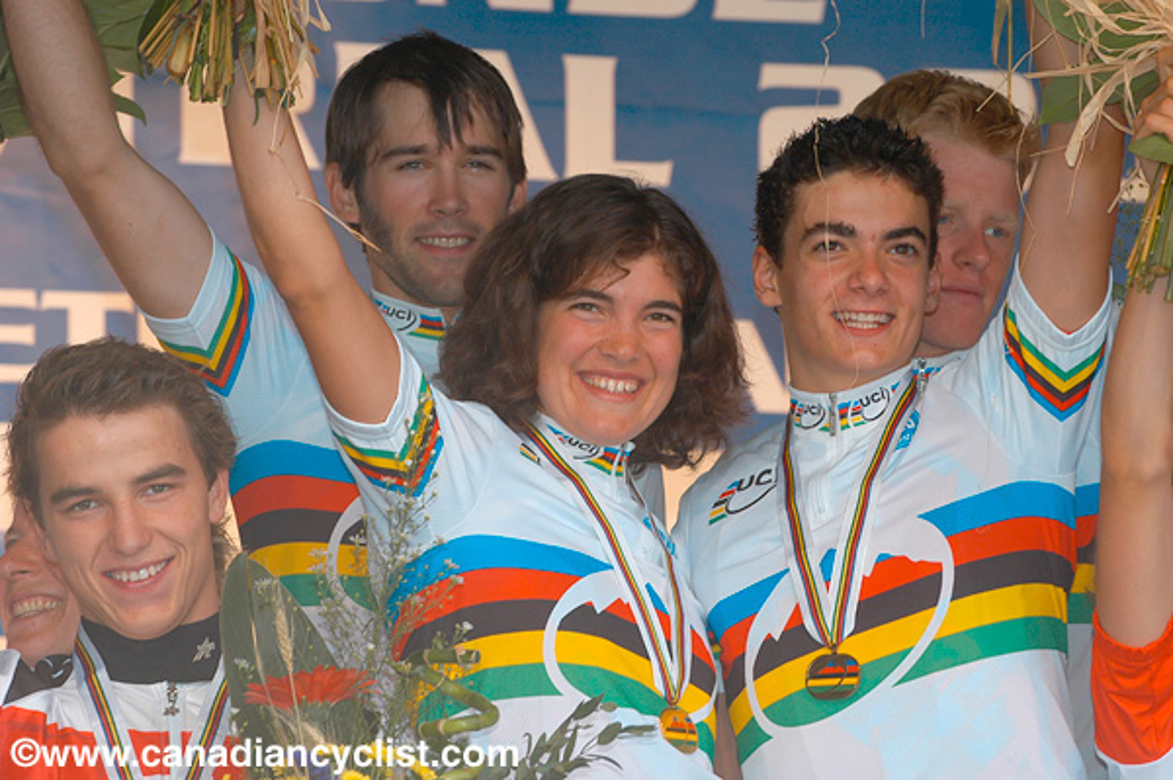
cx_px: 586
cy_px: 390
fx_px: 8790
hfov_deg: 7.6
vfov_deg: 5.1
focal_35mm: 270
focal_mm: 180
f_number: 5
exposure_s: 1/180
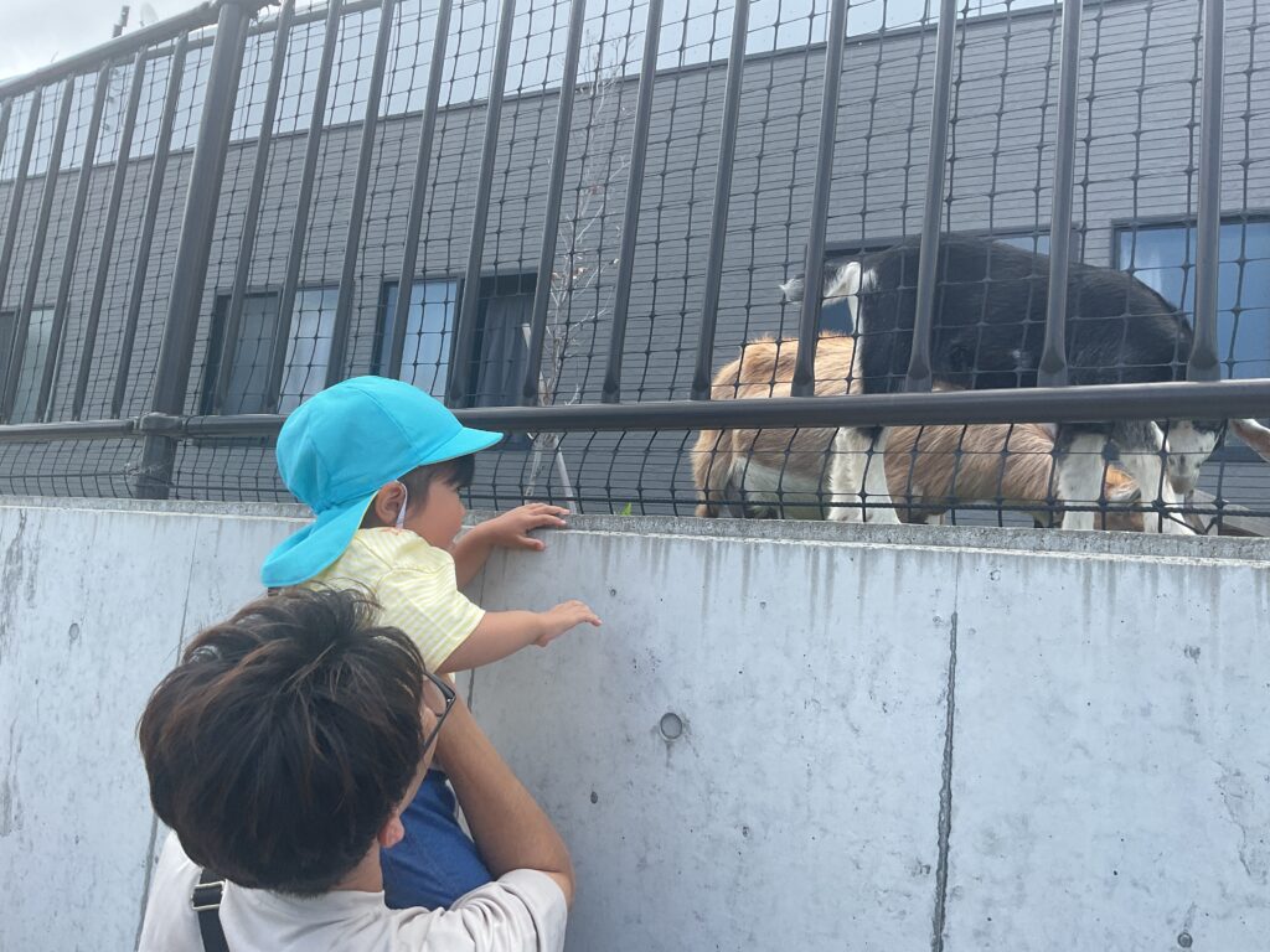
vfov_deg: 48.2
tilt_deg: +5.5
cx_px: 635
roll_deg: -4.7
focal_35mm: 29
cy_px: 476
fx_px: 1064
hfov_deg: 61.7
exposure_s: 1/728
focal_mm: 3
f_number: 1.8
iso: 16
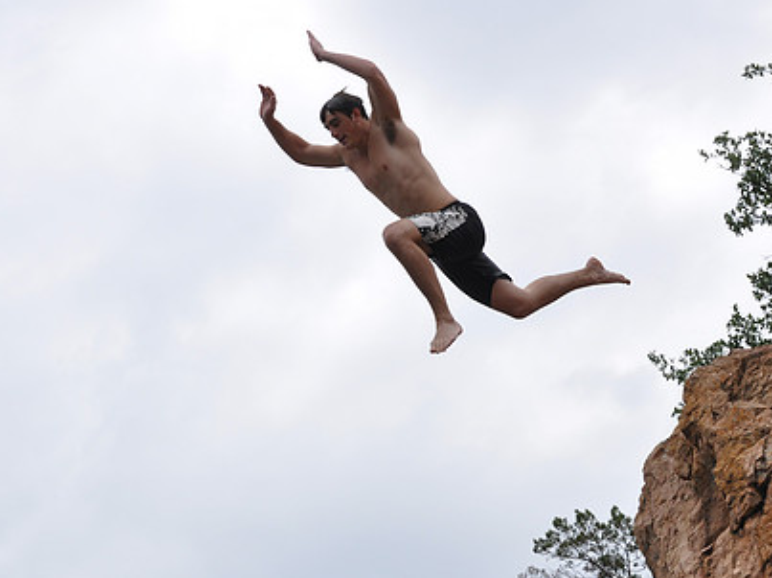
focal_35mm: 135
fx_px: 3003
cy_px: 330
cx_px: 379
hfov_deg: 14.6
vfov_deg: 11.0
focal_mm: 65
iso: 400
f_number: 7.1
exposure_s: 1/1600
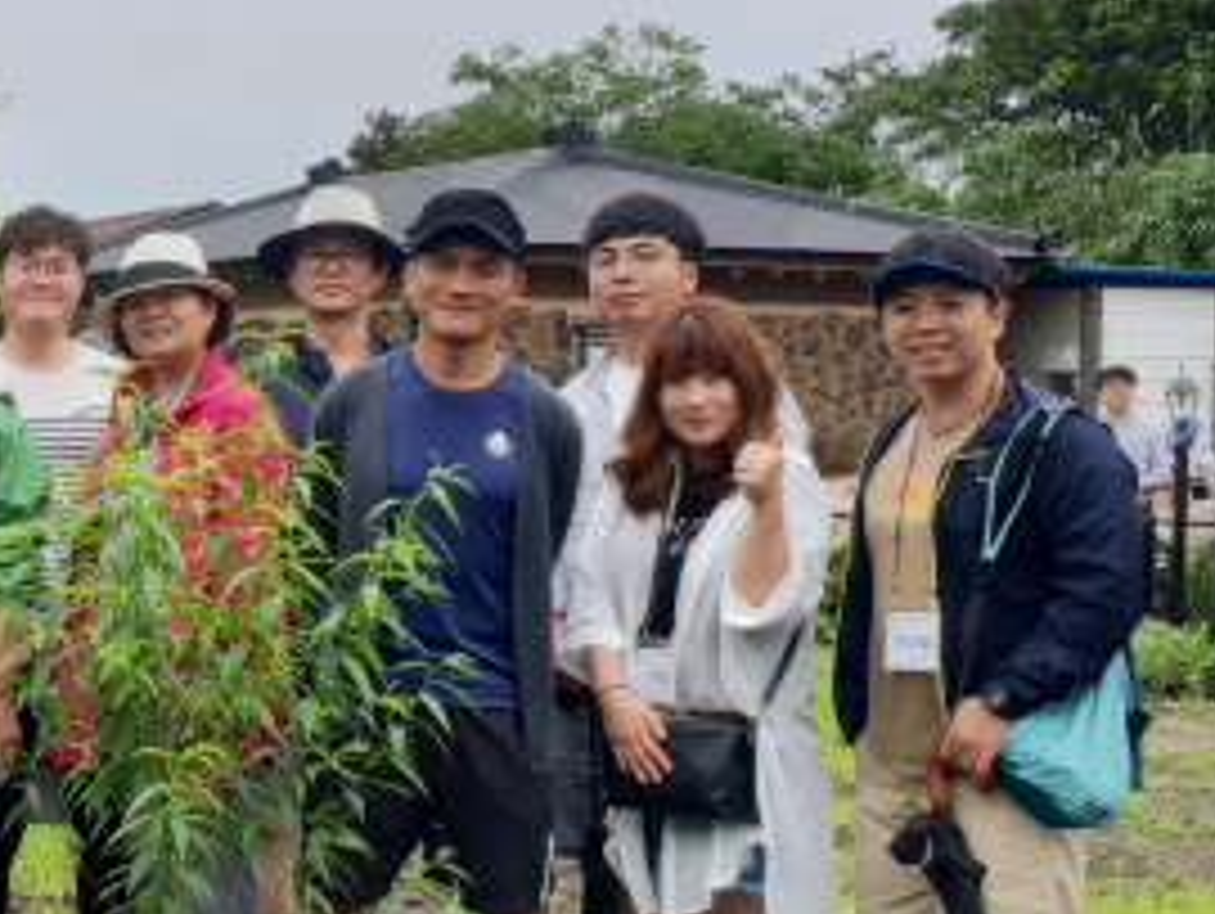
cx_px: -333
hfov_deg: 22.8
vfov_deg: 19.2
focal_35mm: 77
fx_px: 2705
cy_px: 446
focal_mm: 4.3
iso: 50
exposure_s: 1/186
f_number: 2.4
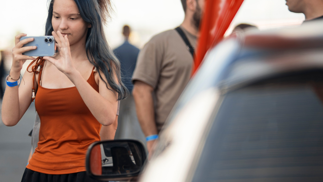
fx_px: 1199
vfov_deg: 8.7
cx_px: 76
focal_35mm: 140
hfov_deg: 15.3
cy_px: 80
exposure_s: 1/200
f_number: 1.8
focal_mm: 85
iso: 100
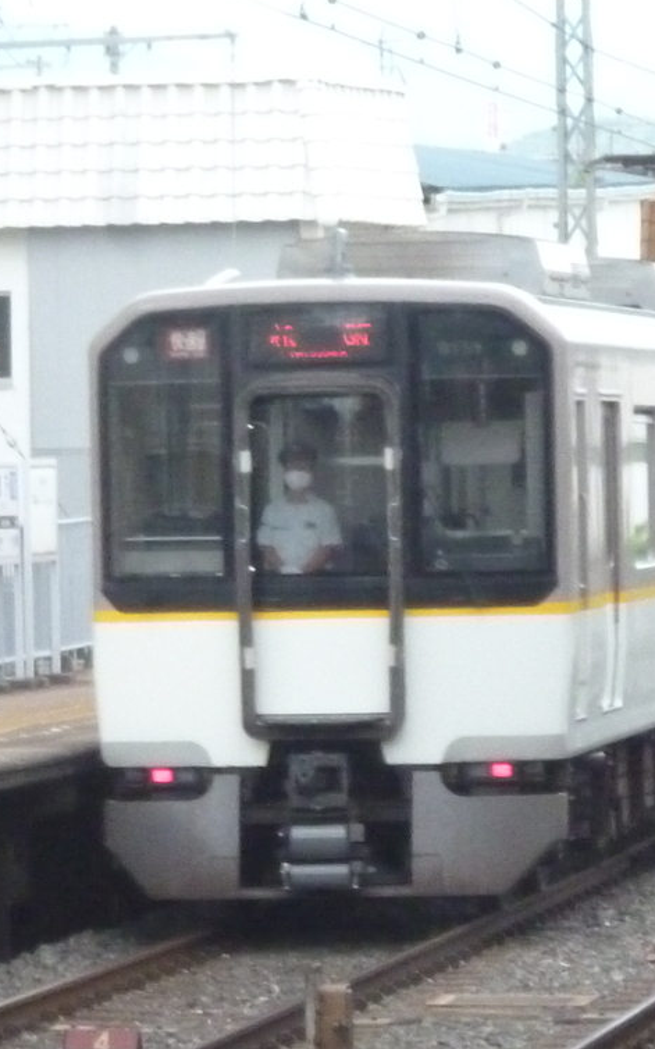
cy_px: 519
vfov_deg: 6.6
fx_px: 9115
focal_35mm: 319
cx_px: 570
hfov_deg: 4.1
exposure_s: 1/250
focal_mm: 20
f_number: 6.5
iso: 800
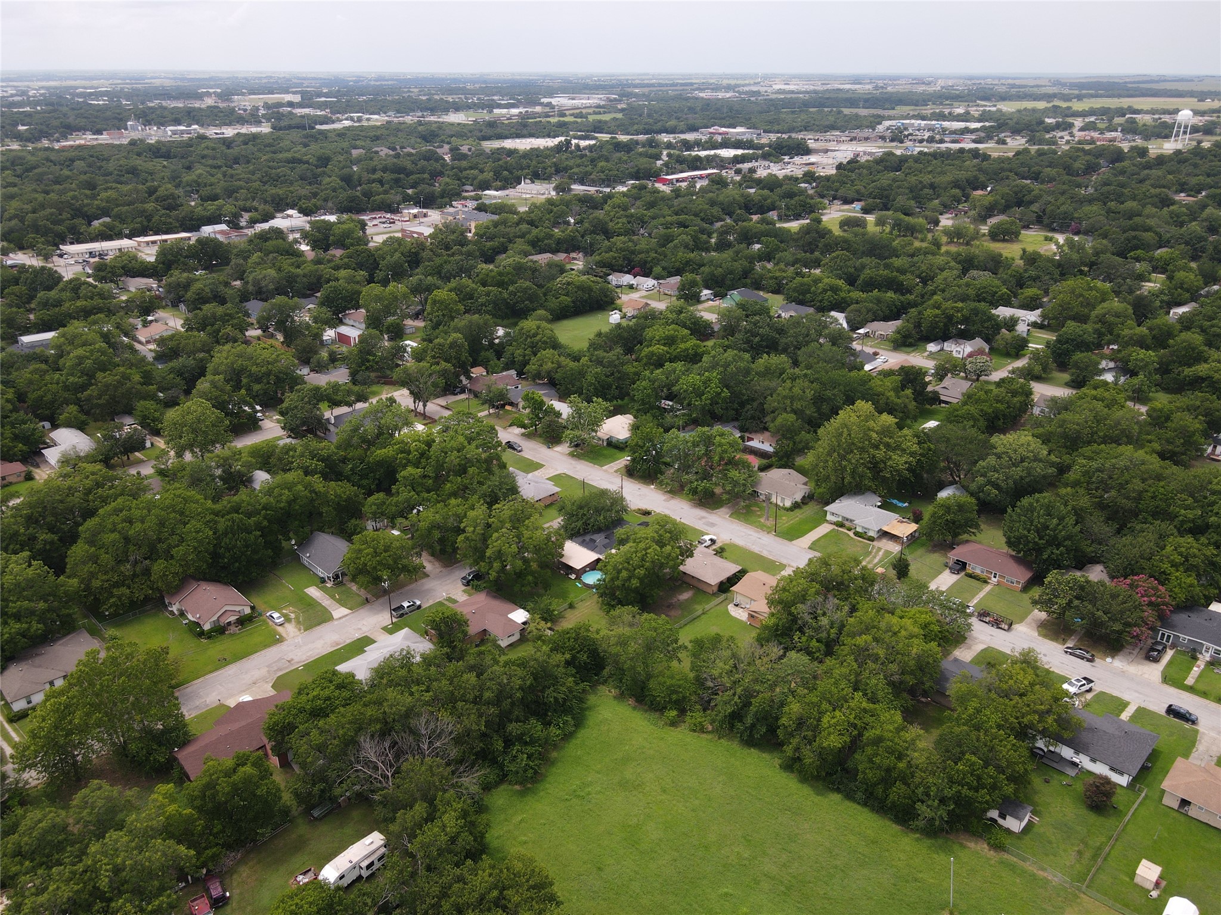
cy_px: 458
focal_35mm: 24
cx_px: 610
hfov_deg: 71.6
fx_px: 847
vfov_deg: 56.8
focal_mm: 4.5
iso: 100
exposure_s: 1/500
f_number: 2.8
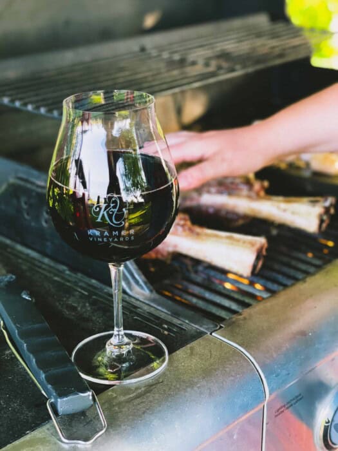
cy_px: 226
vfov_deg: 30.3
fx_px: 833
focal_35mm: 64
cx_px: 169
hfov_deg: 22.9
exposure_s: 1/66
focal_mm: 7.5
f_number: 2.2
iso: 250
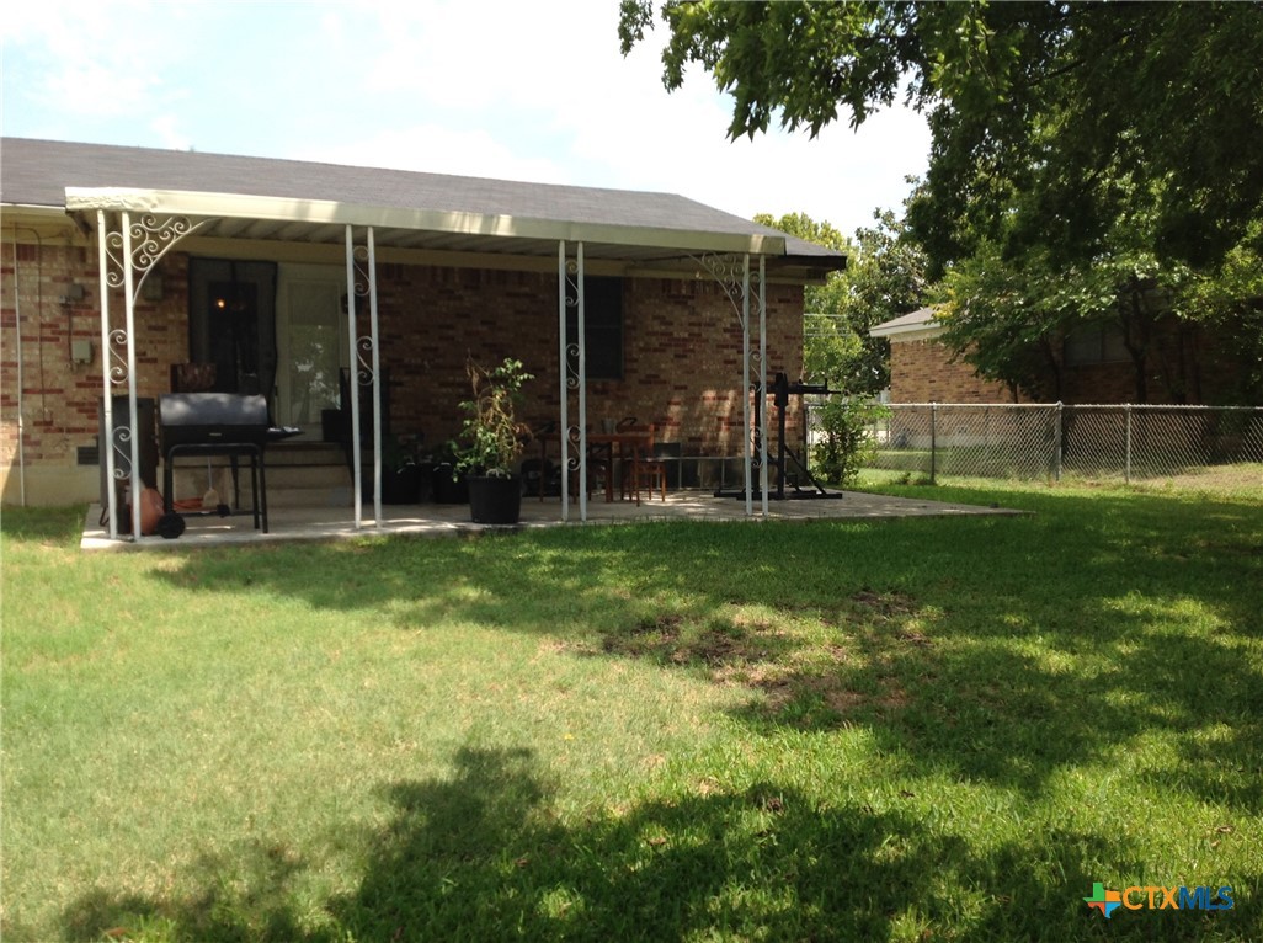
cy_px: 472
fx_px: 1275
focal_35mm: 35
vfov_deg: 40.6
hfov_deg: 52.7
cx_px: 632
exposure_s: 1/1080
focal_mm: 4.28
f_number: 2.4
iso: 50
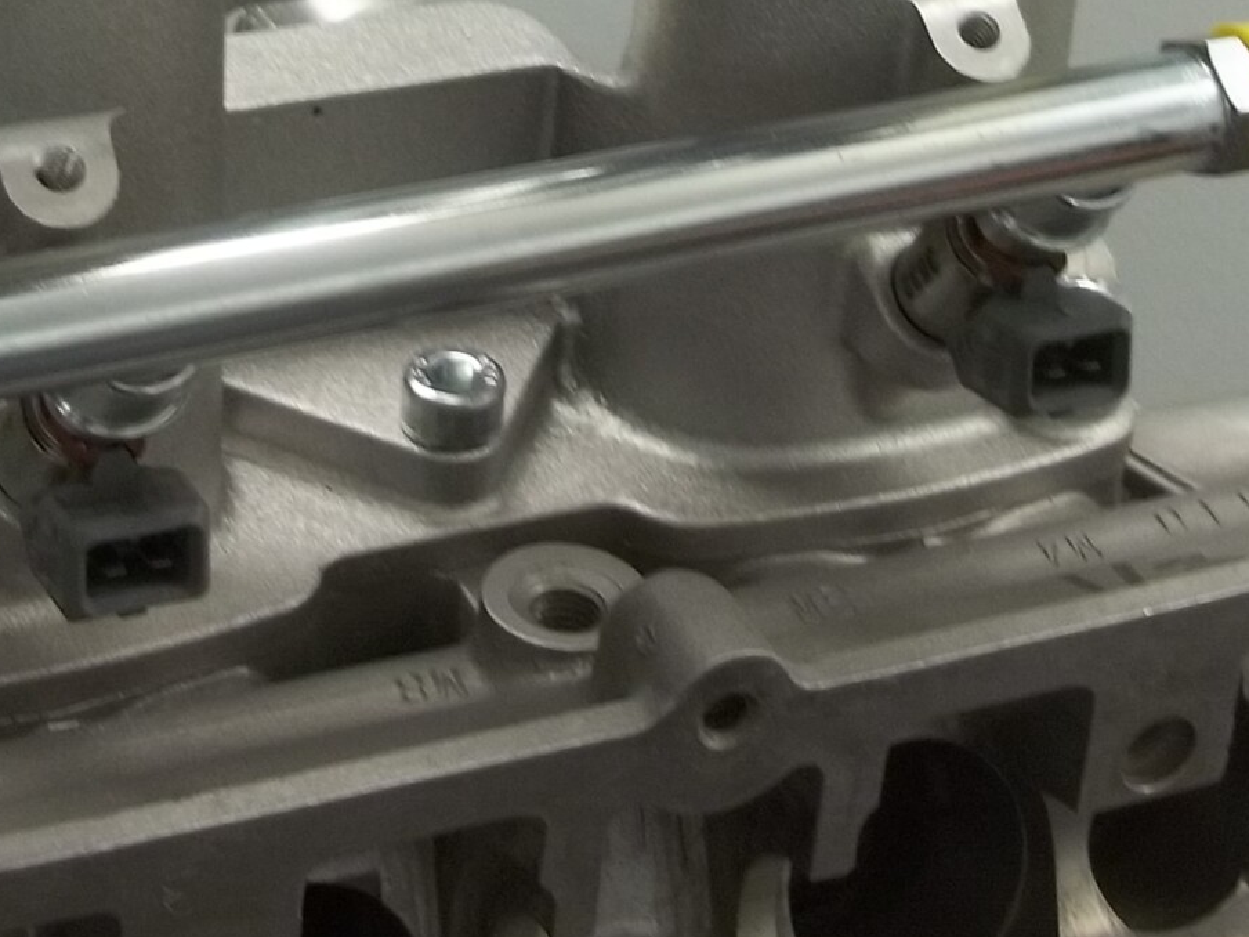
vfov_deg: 13.8
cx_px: 336
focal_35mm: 102
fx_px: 3680
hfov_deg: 19.1
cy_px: -348
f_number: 3.1
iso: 79
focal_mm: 6.5
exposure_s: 1/30
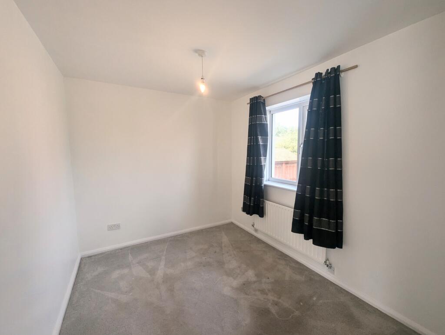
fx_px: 167
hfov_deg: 106.1
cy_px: 168
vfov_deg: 90.1
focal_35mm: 13
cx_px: 222
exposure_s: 1/139
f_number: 2.2
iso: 48
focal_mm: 1.95
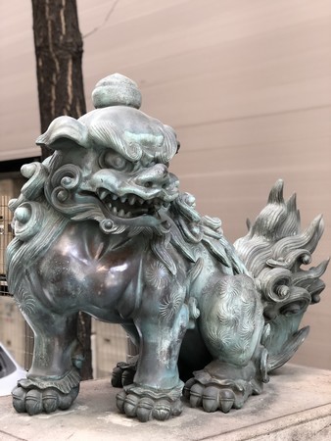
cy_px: 220
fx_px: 726
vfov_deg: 33.8
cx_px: 166
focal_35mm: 57
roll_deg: +0.4
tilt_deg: -1.2
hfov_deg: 25.7
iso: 125
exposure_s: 1/60
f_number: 2.8
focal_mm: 6.6
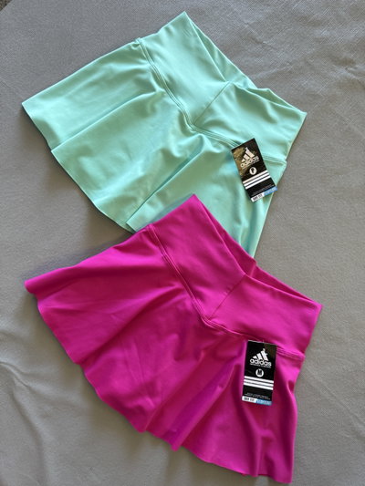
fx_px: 337
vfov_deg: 71.6
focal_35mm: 24
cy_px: 243
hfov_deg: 56.8
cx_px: 182
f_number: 1.78
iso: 200
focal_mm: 6.76
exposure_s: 1/100
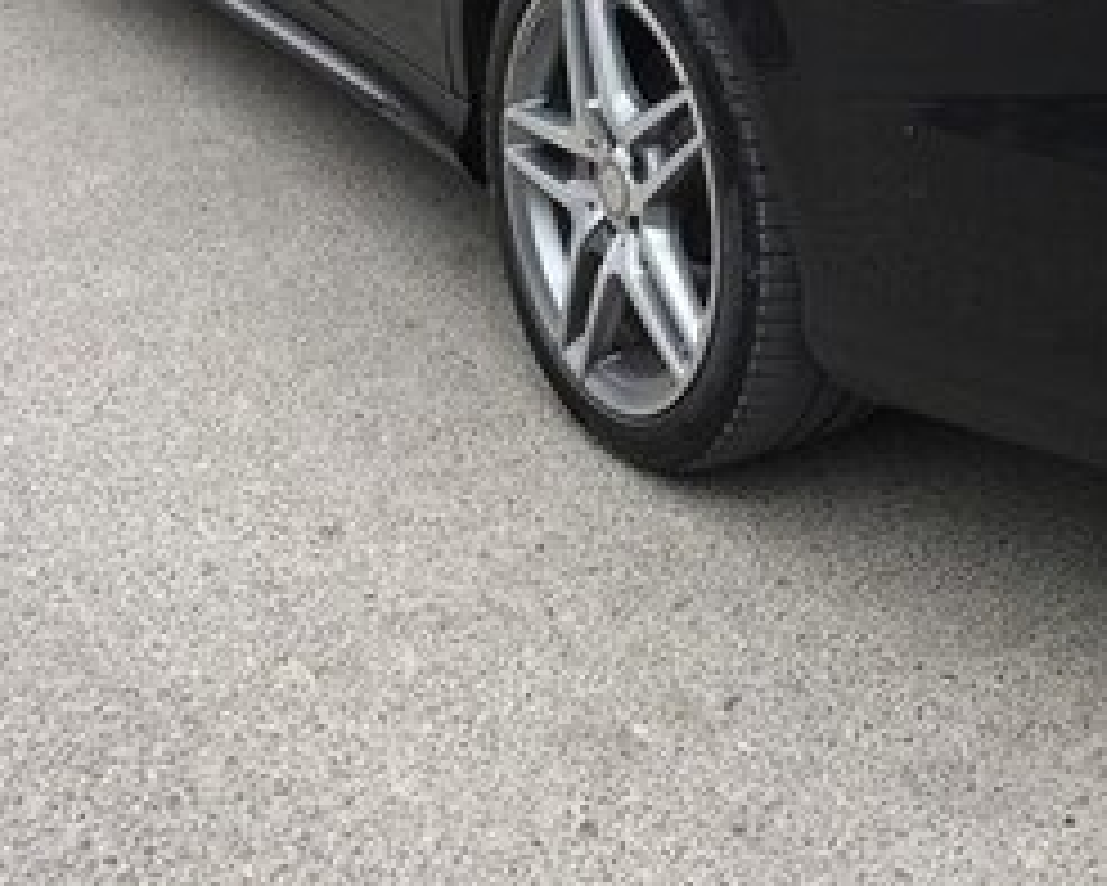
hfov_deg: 24.2
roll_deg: -2.1
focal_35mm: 76
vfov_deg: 19.0
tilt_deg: -11.9
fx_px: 2491
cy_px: -200
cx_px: 1026
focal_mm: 4.15
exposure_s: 1/157
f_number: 2.2
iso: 32
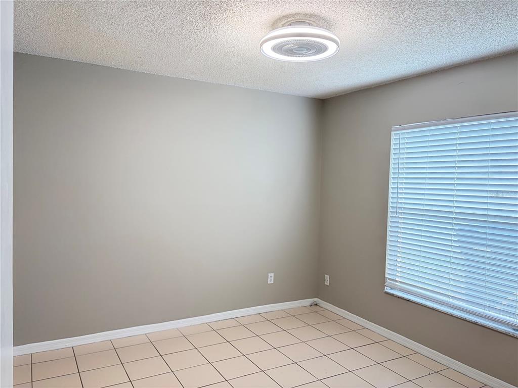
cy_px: 194
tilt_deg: -2.2
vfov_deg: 53.1
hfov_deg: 67.3
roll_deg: -1.4
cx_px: 259
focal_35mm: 26
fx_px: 389
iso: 125
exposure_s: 1/60
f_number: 1.6
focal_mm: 5.96
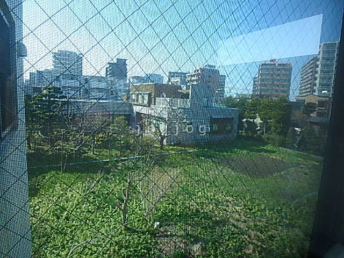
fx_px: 209
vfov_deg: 63.4
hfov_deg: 79.0
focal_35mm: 21
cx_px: 172
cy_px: 129
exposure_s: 1/250
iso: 125
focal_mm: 3.7
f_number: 3.5
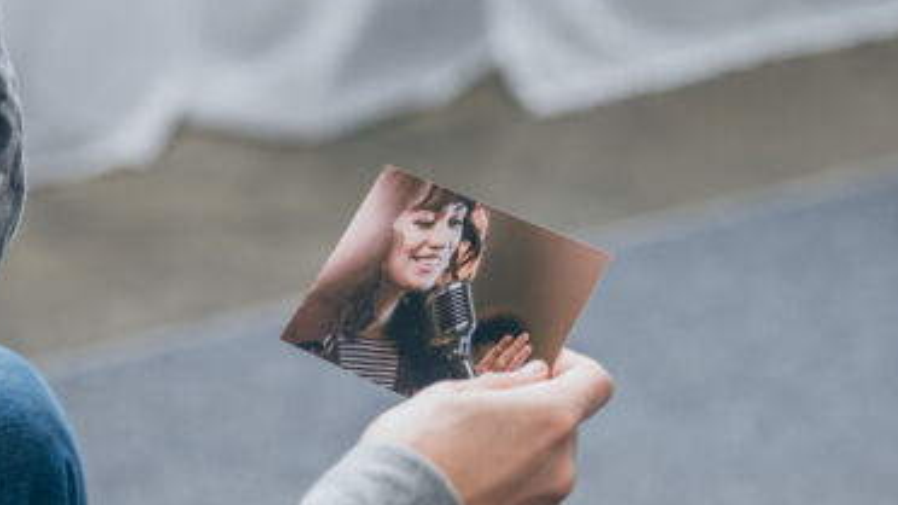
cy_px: 158
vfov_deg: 6.6
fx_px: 4380
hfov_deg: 11.7
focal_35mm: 184
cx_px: 203
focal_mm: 102
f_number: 2.8
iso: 250
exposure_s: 1/200
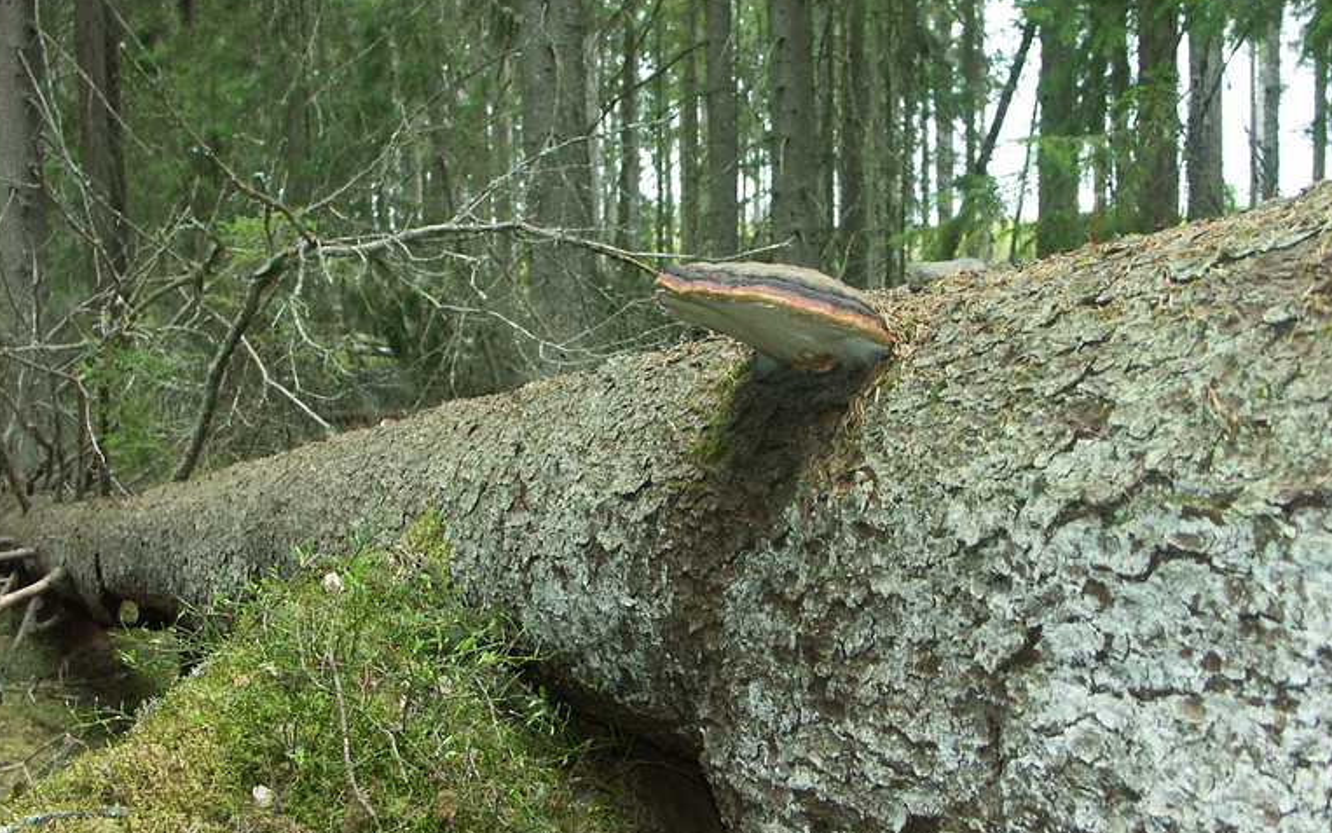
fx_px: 1743
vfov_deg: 26.9
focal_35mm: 48
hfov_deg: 41.8
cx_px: 679
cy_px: 440
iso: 200
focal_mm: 9.18
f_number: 2.8
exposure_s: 1/320
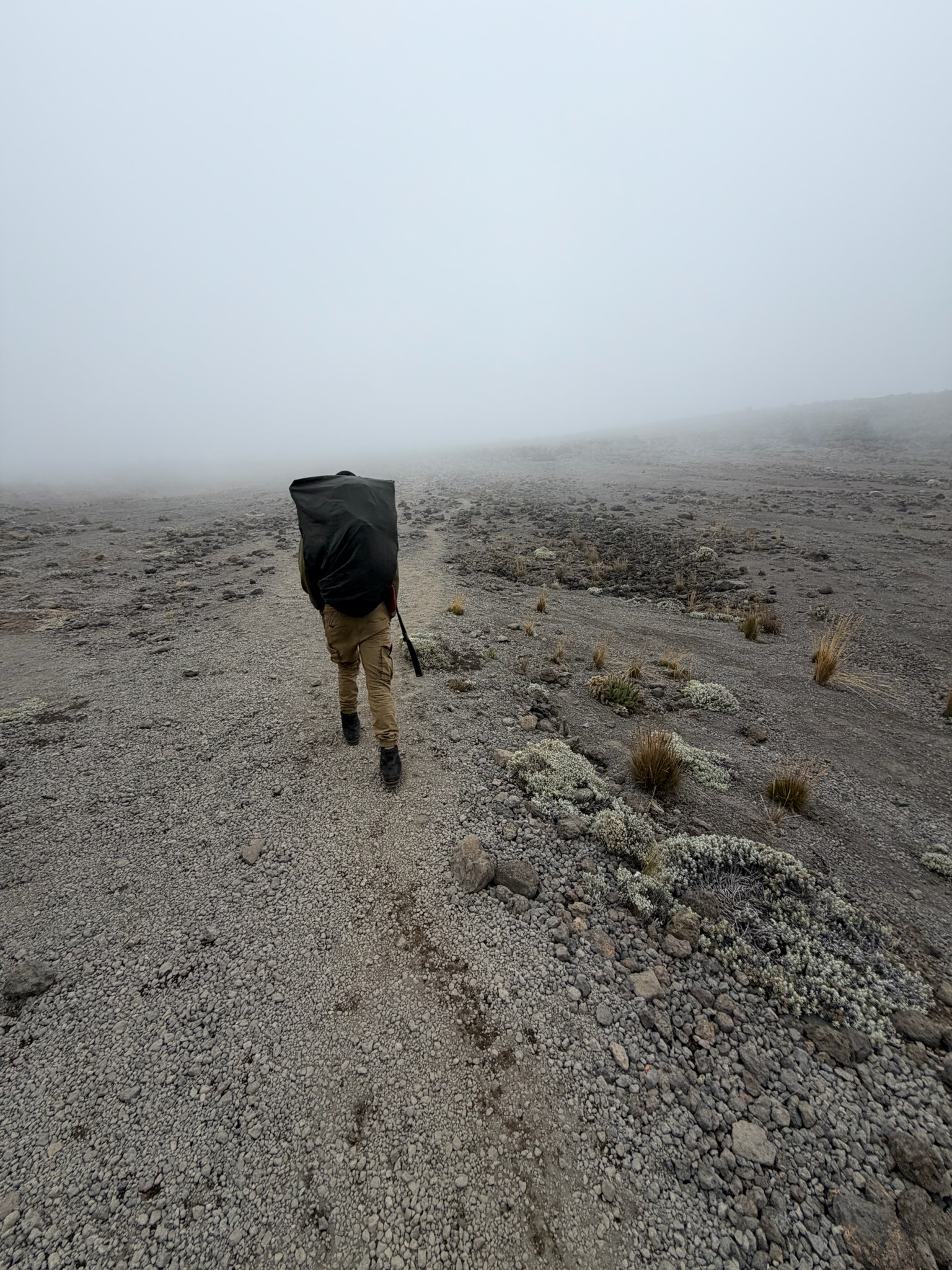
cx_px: 476
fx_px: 513
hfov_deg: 85.7
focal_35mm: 14
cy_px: 635
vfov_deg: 102.1
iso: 32
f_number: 2.2
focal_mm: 2.22
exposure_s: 1/770
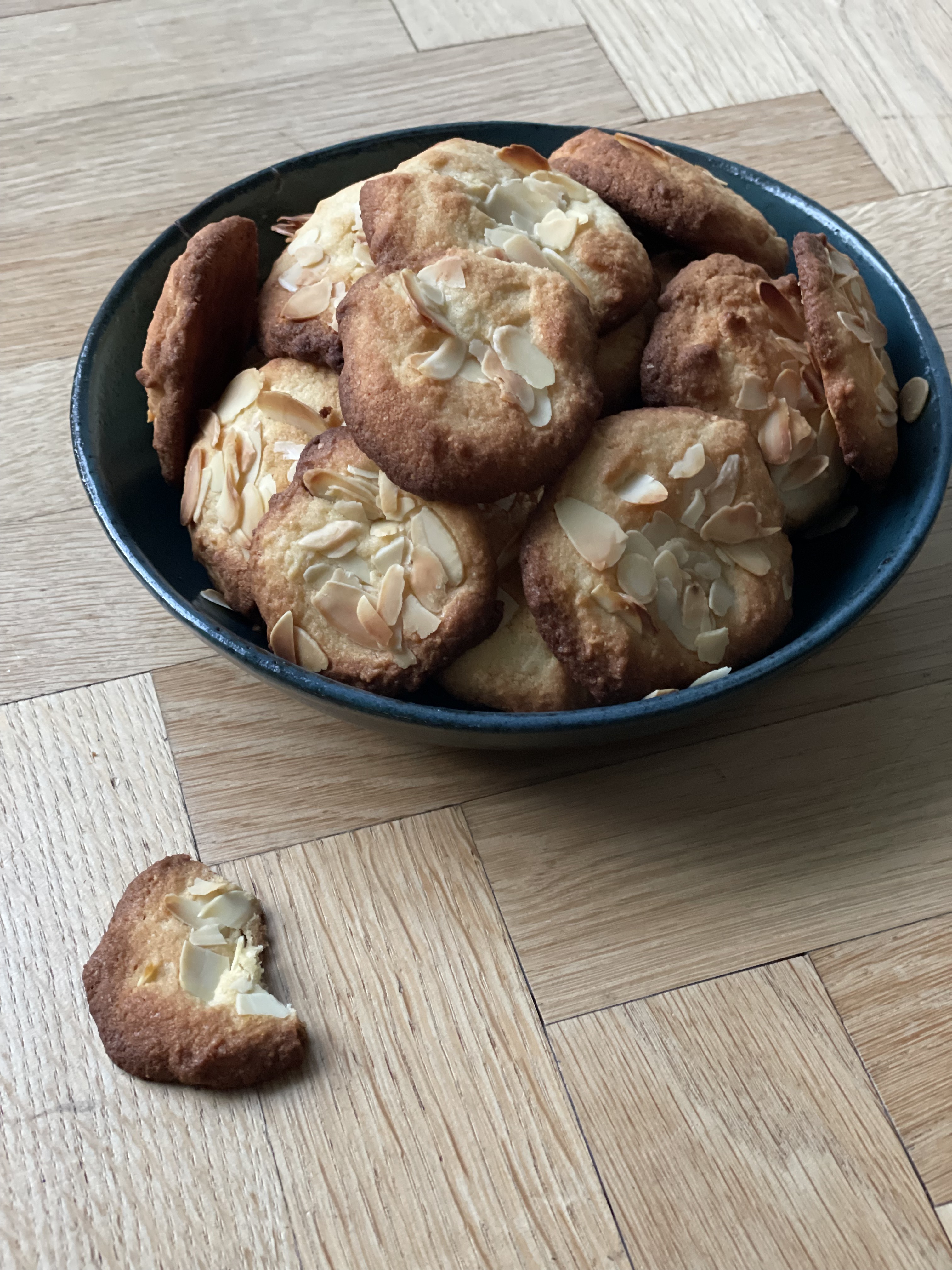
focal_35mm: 52
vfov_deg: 36.8
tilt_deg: -48.7
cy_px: 635
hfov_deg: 28.0
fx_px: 1907
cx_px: 476
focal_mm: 6
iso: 500
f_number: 2
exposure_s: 1/34
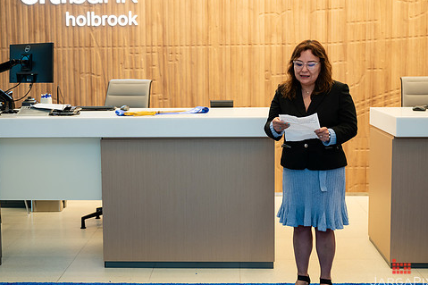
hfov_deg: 34.5
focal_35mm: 58
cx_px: 203
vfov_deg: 23.4
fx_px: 689
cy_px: 129
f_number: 3.5
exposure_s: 1/200
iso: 640
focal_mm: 46
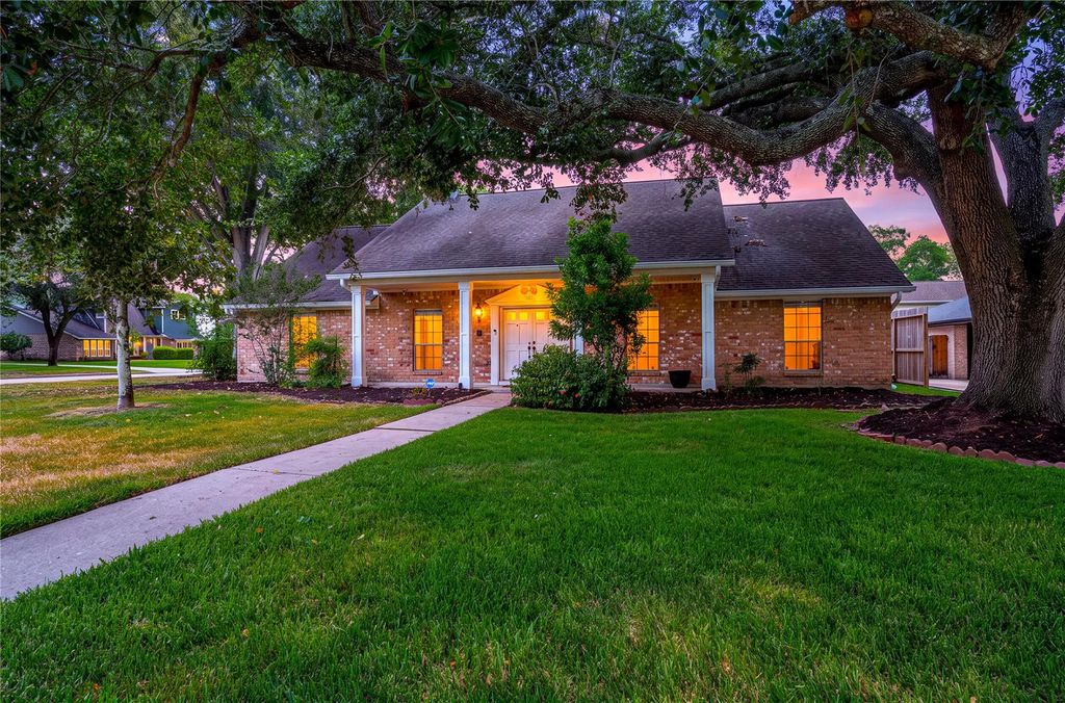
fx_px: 590
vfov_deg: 61.6
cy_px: 352
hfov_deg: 84.1
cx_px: 532
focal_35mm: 20
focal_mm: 20
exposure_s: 1/30
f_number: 14
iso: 125
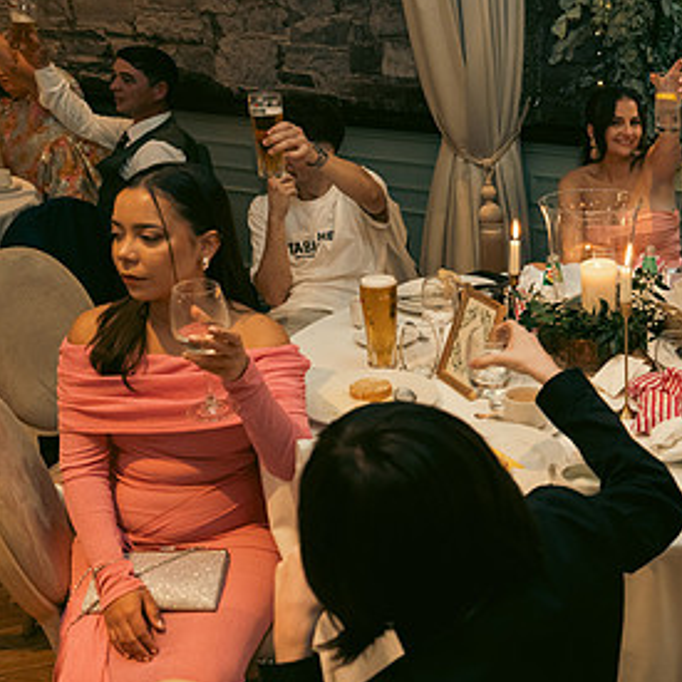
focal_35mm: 43
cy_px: 348
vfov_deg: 39.2
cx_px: 618
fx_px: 958
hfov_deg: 36.6
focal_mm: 24
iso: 2500
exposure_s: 1/160
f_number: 3.5
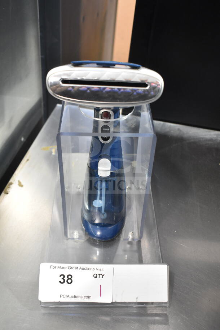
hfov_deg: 33.0
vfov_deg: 47.9
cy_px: 165
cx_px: 110
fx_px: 371
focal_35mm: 40
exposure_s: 1/60
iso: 1600
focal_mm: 27
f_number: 4
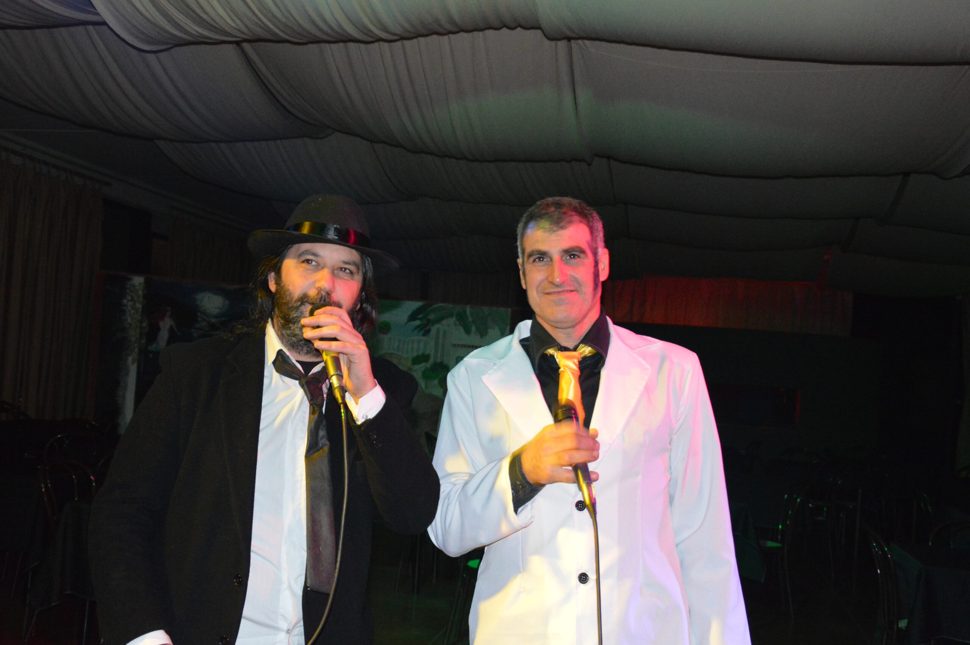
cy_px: 322
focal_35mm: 45
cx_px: 485
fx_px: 1211
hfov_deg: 43.6
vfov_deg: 29.8
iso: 3200
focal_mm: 30
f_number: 4.2
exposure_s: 1/60
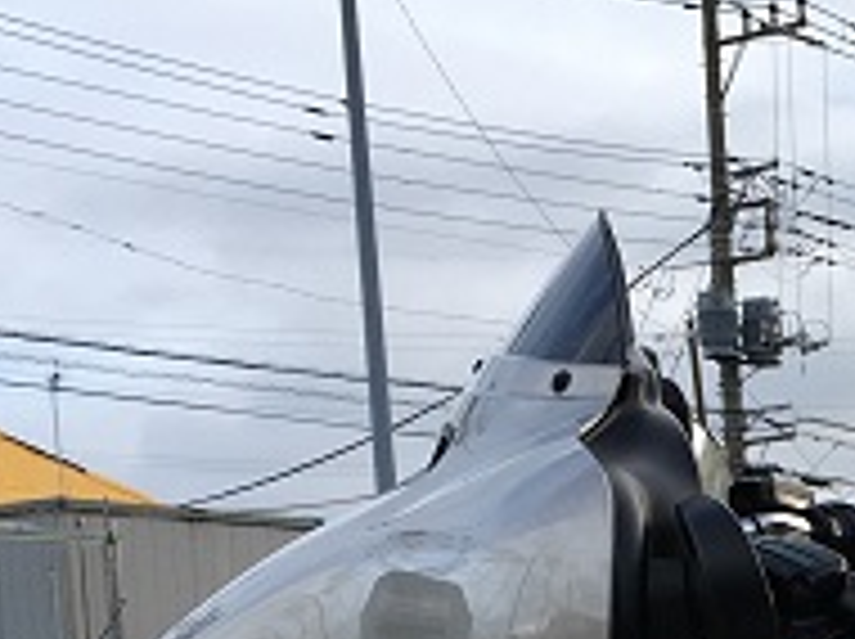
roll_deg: +4.4
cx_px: 1220
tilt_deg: -5.9
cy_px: 1024
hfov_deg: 16.8
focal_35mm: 108
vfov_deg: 12.8
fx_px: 2664
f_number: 2.2
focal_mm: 4.15
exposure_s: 1/534
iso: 25
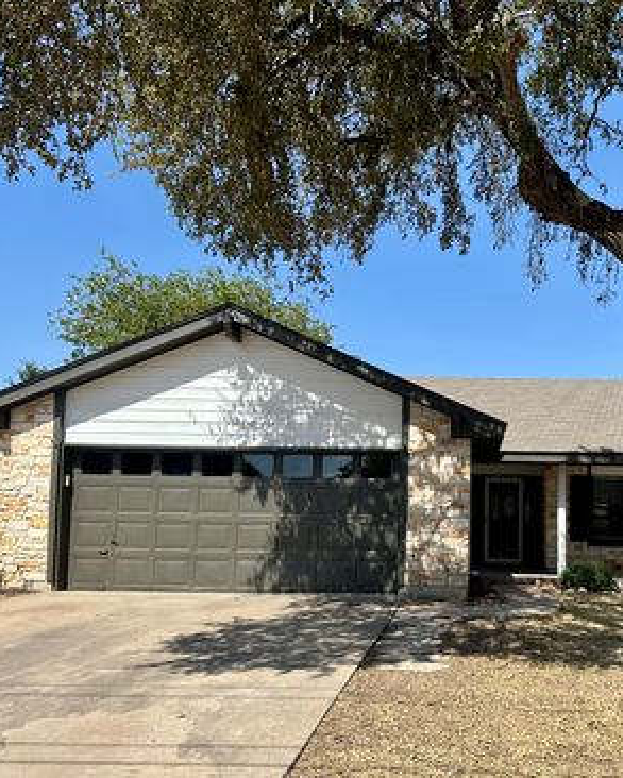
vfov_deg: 55.6
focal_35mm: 32
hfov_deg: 44.5
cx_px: 457
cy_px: 382
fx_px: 737
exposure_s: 1/4016
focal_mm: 6.86
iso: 80
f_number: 1.78
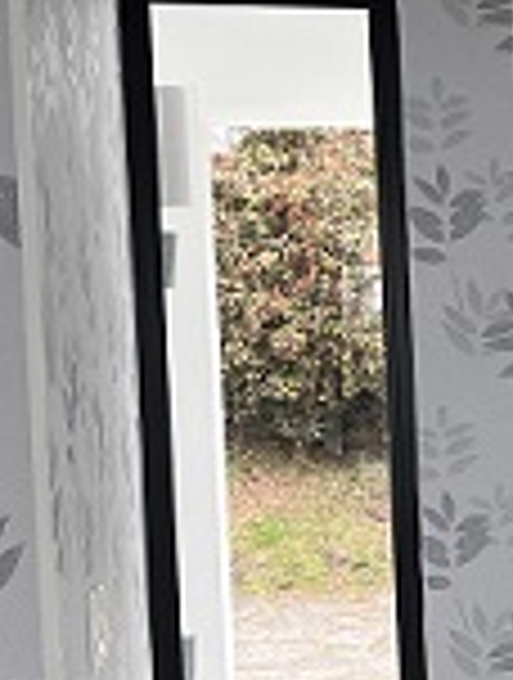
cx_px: 1017
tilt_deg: -3.8
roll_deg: +2.0
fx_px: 2027
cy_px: 401
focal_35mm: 103
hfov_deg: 12.7
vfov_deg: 19.0
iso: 64
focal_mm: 5.1
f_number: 1.6
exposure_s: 1/166
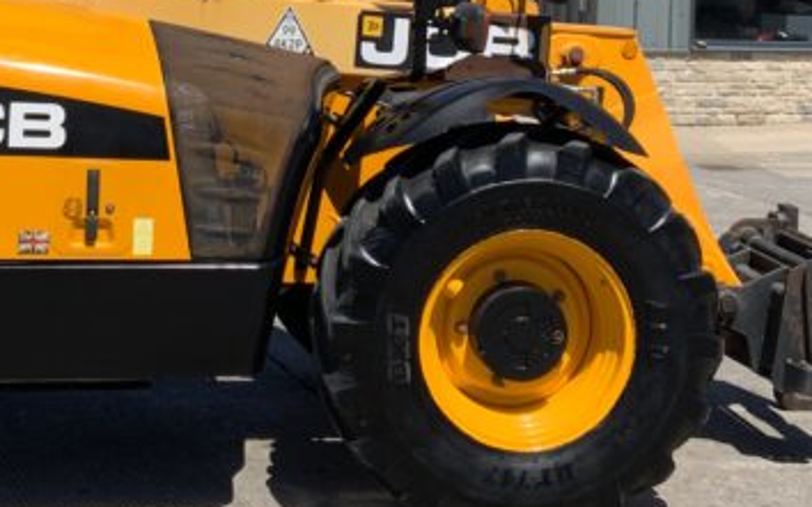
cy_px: -32
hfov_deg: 23.2
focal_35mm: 89
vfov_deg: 14.4
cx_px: 303
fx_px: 1969
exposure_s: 1/2058
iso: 20
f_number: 1.8
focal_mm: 3
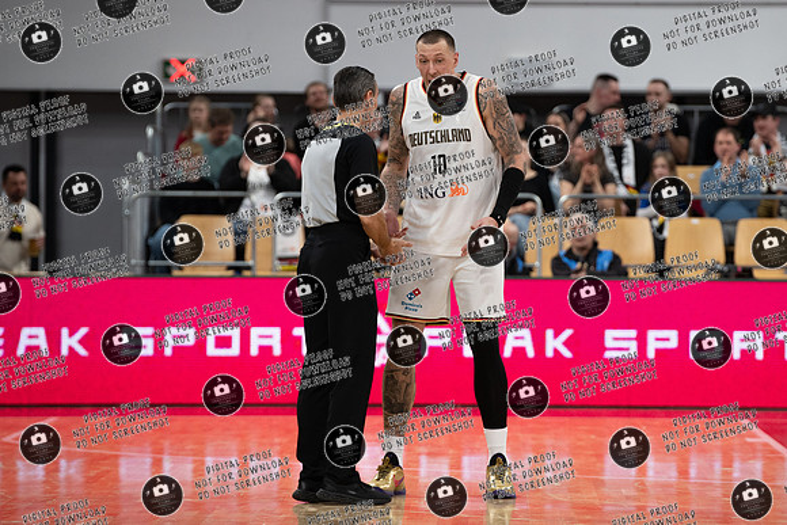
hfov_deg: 8.8
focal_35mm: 234
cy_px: 199
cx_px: 477
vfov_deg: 5.9
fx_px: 5126
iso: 900
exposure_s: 1/1000
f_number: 3.2
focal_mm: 175
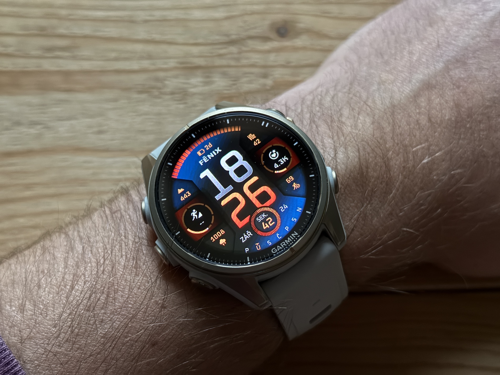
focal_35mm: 48
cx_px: 250
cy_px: 188
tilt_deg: -73.6
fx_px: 693
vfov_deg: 30.3
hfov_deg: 39.7
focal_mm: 6.76
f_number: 1.78
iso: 800
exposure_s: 1/26
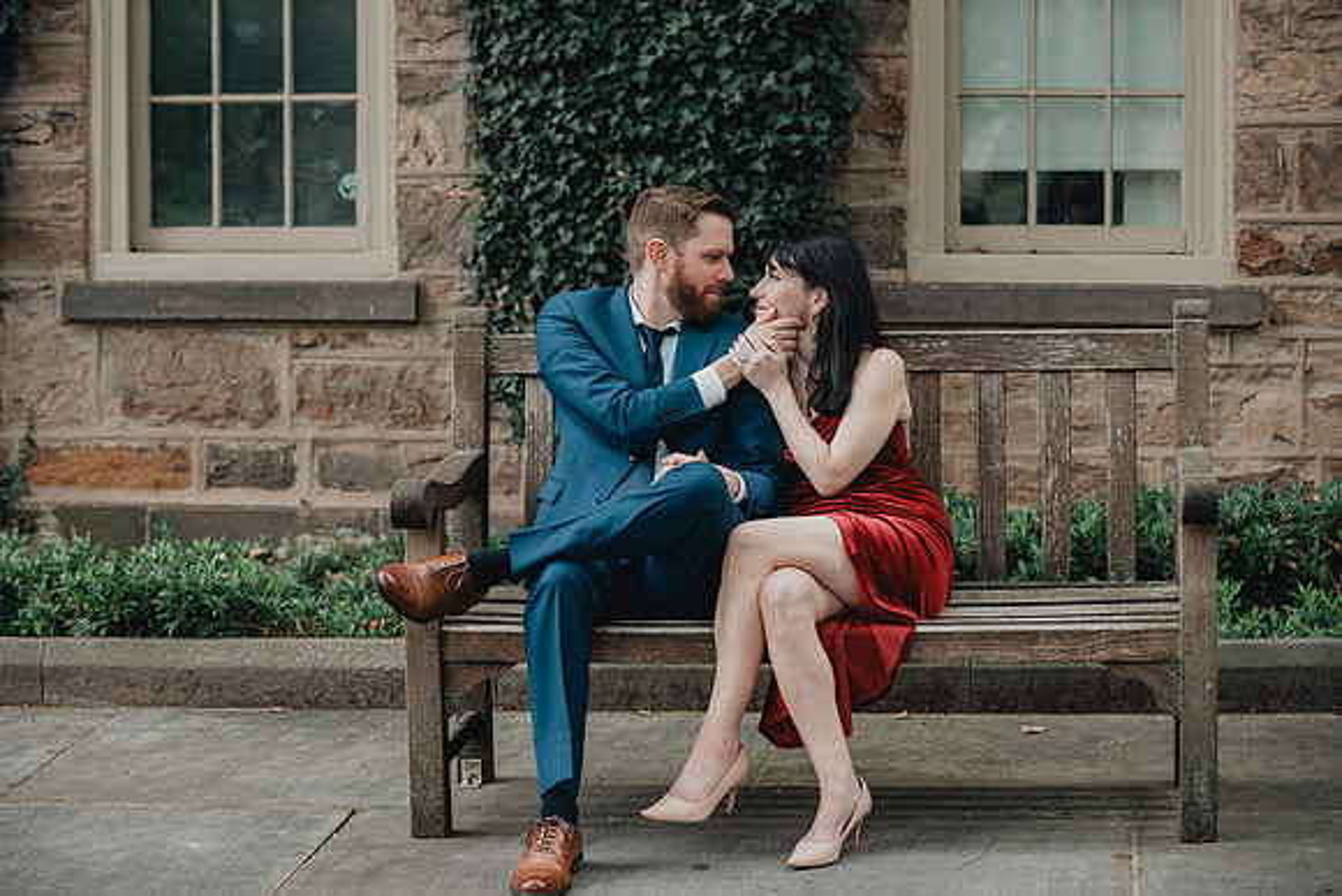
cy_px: 427
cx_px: 661
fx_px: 3215
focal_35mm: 86
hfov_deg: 23.6
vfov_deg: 15.9
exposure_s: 1/500
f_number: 3.2
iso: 800
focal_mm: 80
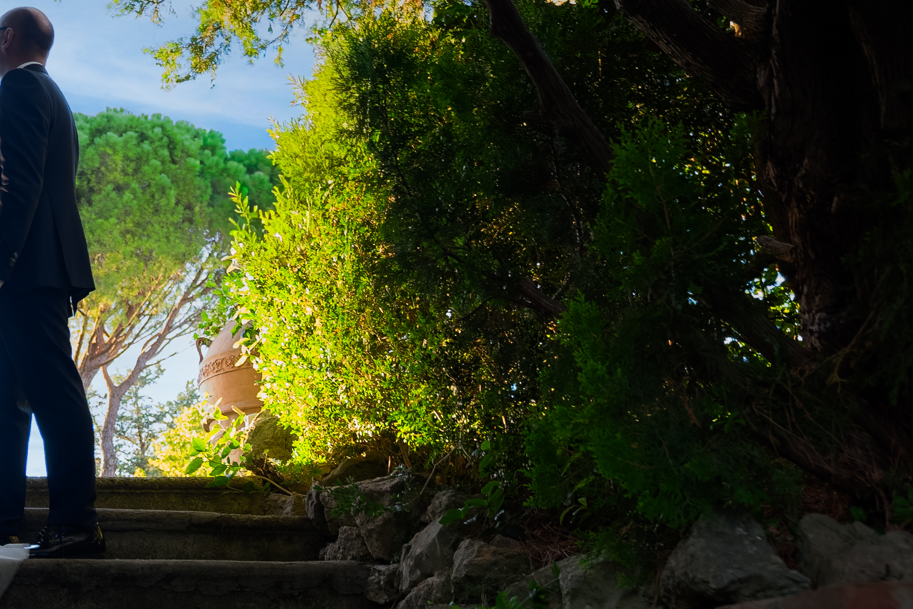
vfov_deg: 26.4
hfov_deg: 35.4
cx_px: 11
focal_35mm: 51
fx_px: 1293
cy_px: 383
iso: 200
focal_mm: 13
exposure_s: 1/125
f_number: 1.6
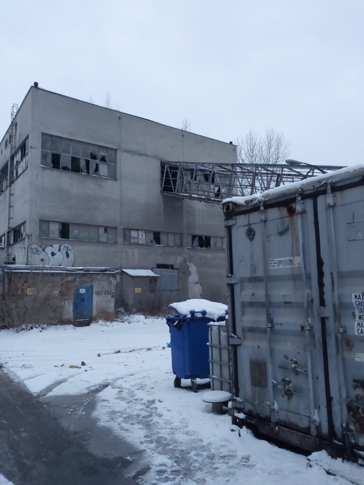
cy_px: 242
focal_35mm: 30
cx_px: 182
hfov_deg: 46.8
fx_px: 421
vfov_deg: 60.0
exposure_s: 1/50
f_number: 1.8
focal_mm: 4.6
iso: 250
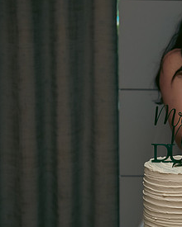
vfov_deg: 19.4
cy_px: 117
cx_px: 199
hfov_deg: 15.2
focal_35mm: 99
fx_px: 667
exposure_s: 1/160
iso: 800
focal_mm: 50
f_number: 3.5
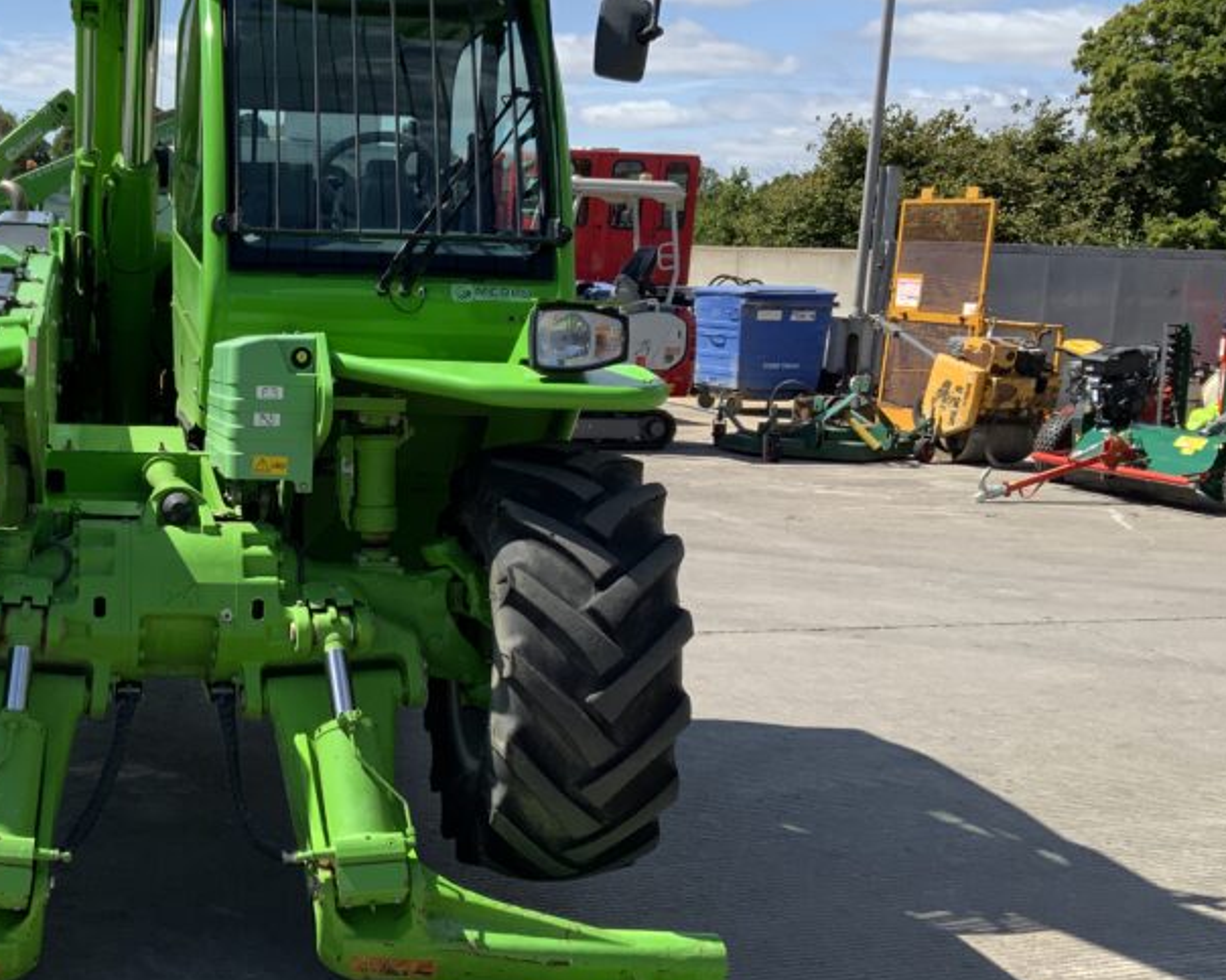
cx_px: 264
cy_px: 550
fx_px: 1741
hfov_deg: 37.5
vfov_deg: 31.4
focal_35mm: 48
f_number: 1.8
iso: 16
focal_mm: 3
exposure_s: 1/1577
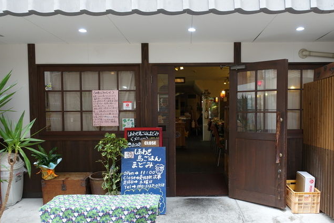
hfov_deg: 60.1
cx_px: 189
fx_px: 288
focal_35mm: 31
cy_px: 130
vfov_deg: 42.2
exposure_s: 1/30
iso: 125
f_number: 2.8
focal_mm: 8.8
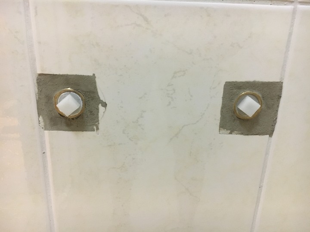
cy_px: 116
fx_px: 260
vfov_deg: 48.2
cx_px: 155
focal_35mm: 29
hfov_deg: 61.7
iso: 200
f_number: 2.2
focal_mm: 4.15
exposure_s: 1/20
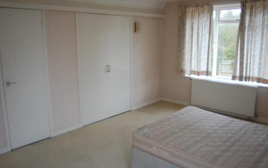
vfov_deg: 40.6
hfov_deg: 61.2
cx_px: 134
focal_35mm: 31
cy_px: 80
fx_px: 226
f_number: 4
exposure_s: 1/60
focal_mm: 20
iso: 400
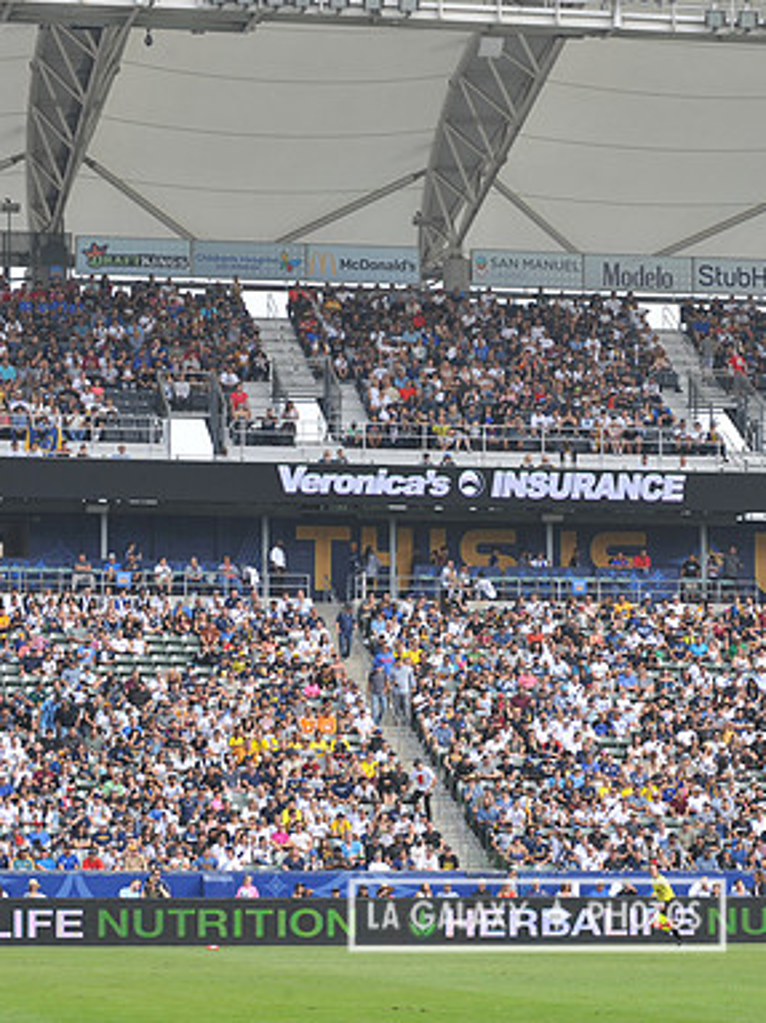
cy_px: 513
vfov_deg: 15.1
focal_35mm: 131
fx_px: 3867
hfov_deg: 11.3
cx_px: 536
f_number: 7.1
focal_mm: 90
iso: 200
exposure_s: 1/200
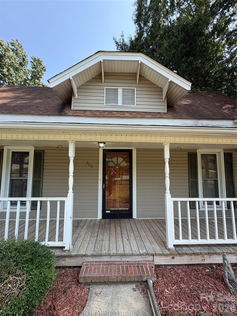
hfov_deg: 85.7
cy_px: 158
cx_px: 118
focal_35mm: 14
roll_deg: +0.1
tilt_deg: +6.5
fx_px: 128
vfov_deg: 102.1
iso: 40
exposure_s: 1/377
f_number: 2.2
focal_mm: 2.22
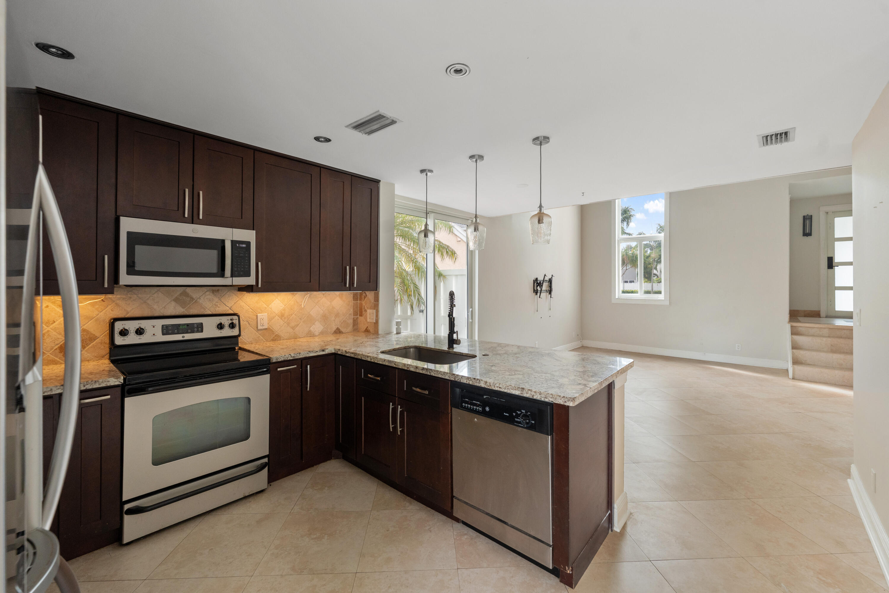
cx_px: 444
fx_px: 346
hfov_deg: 104.3
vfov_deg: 81.2
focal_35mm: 14
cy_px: 296
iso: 3200
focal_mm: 14
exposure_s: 1/125
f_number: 5.6
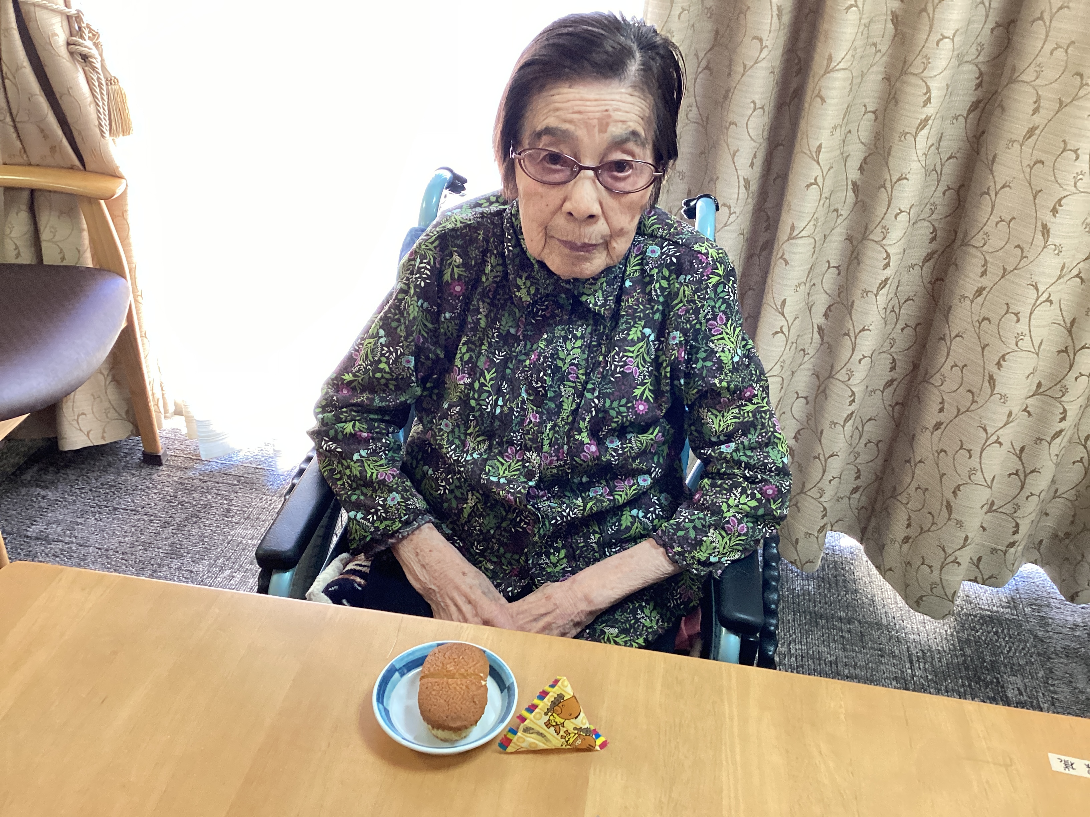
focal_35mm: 31
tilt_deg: -29.8
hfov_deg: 58.4
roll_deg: -3.9
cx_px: 545
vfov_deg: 45.4
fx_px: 976
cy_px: 408
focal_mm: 3.3
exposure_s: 1/50
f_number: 2.4
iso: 125
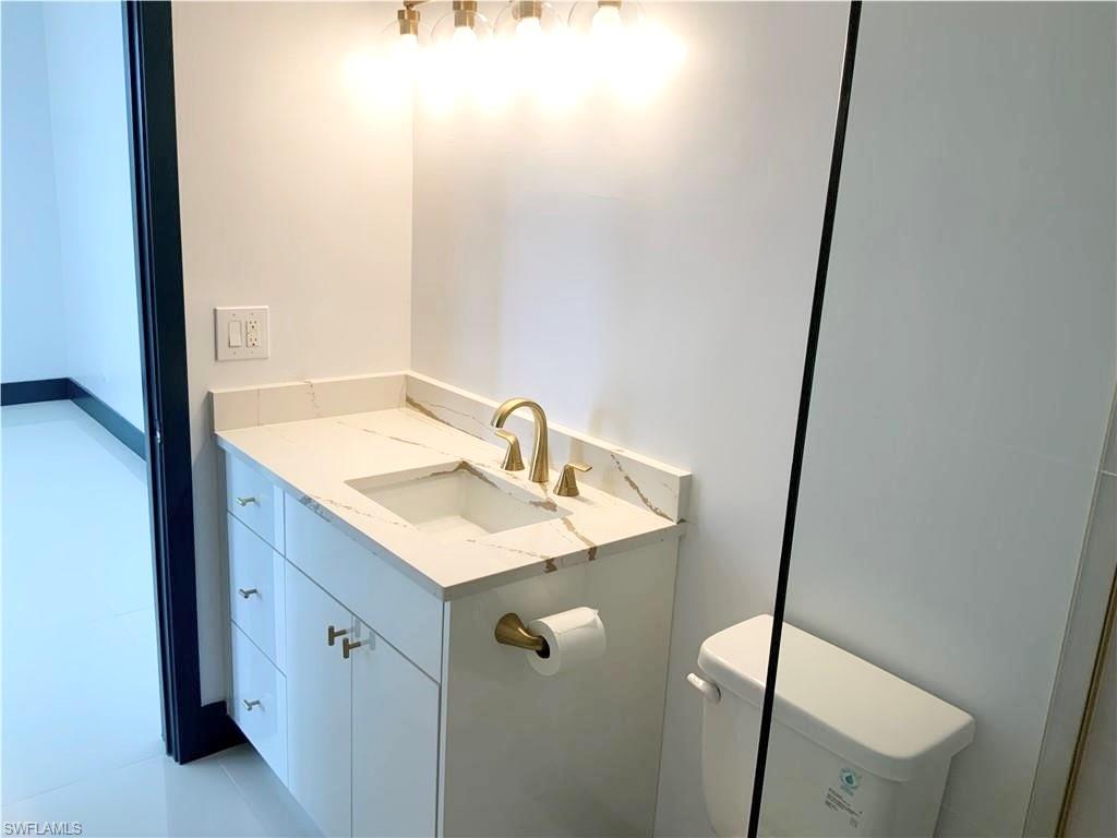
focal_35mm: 29
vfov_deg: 48.2
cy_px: 419
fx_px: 936
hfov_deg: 61.7
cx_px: 558
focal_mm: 3
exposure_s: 1/120
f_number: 1.8
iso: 25
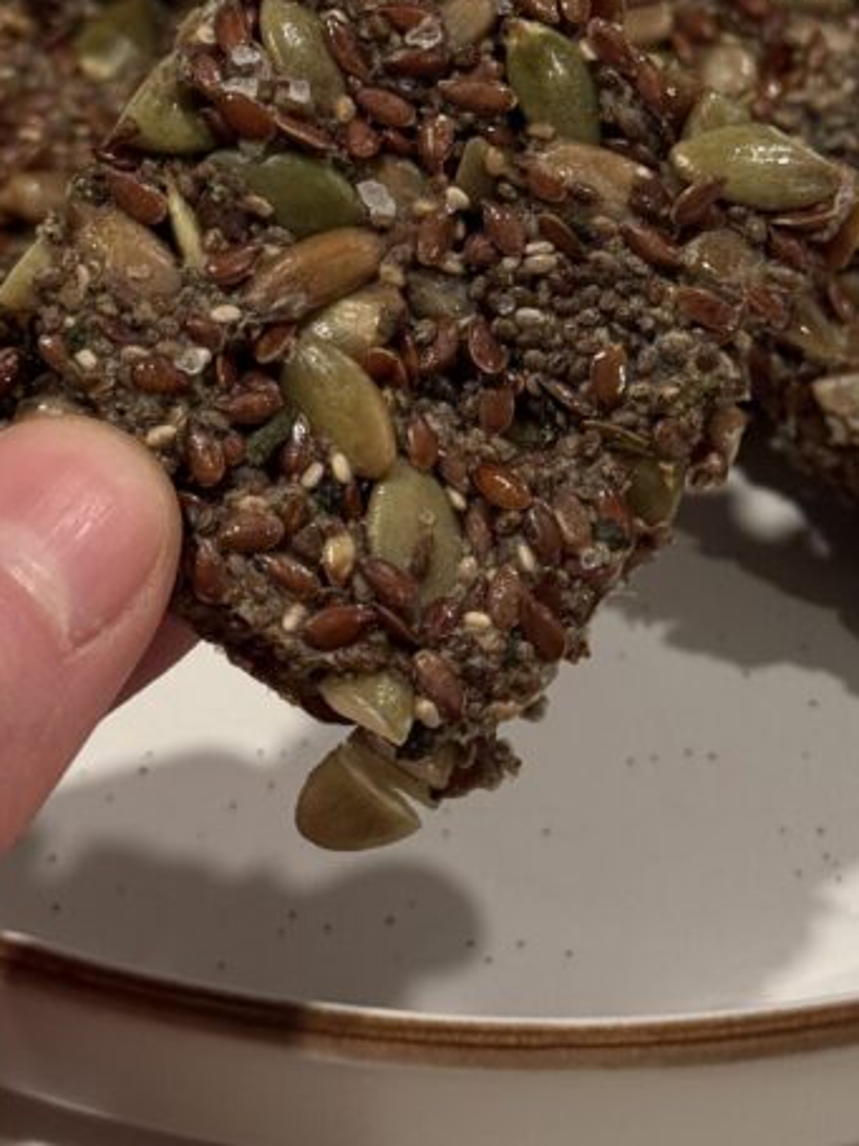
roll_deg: -3.6
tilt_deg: -44.9
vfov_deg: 18.0
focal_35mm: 108
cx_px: 418
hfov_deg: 13.7
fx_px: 3575
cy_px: 224
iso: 200
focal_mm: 6.76
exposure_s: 1/60
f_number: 1.78
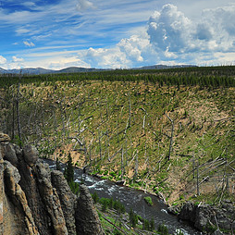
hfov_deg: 48.8
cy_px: 120
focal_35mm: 33
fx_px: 253
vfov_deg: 49.7
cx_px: 76
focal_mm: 17
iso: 200
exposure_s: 1/800
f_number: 6.3
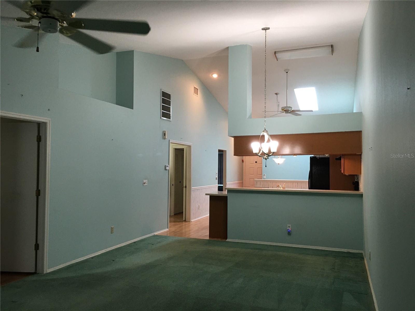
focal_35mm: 29
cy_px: 156
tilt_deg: +2.4
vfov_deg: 48.2
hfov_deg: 61.7
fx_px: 348
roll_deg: -0.6
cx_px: 208
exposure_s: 1/15
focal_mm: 4.15
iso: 40
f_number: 2.2
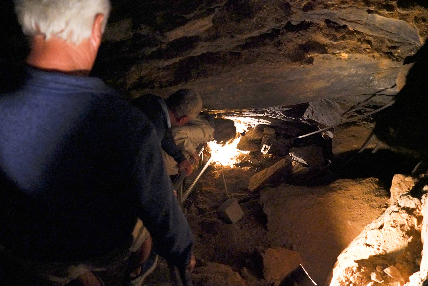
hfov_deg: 65.5
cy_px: 143
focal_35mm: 28
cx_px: 214
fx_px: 333
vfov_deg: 46.4
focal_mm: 28
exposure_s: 1/80
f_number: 4.5
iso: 12800
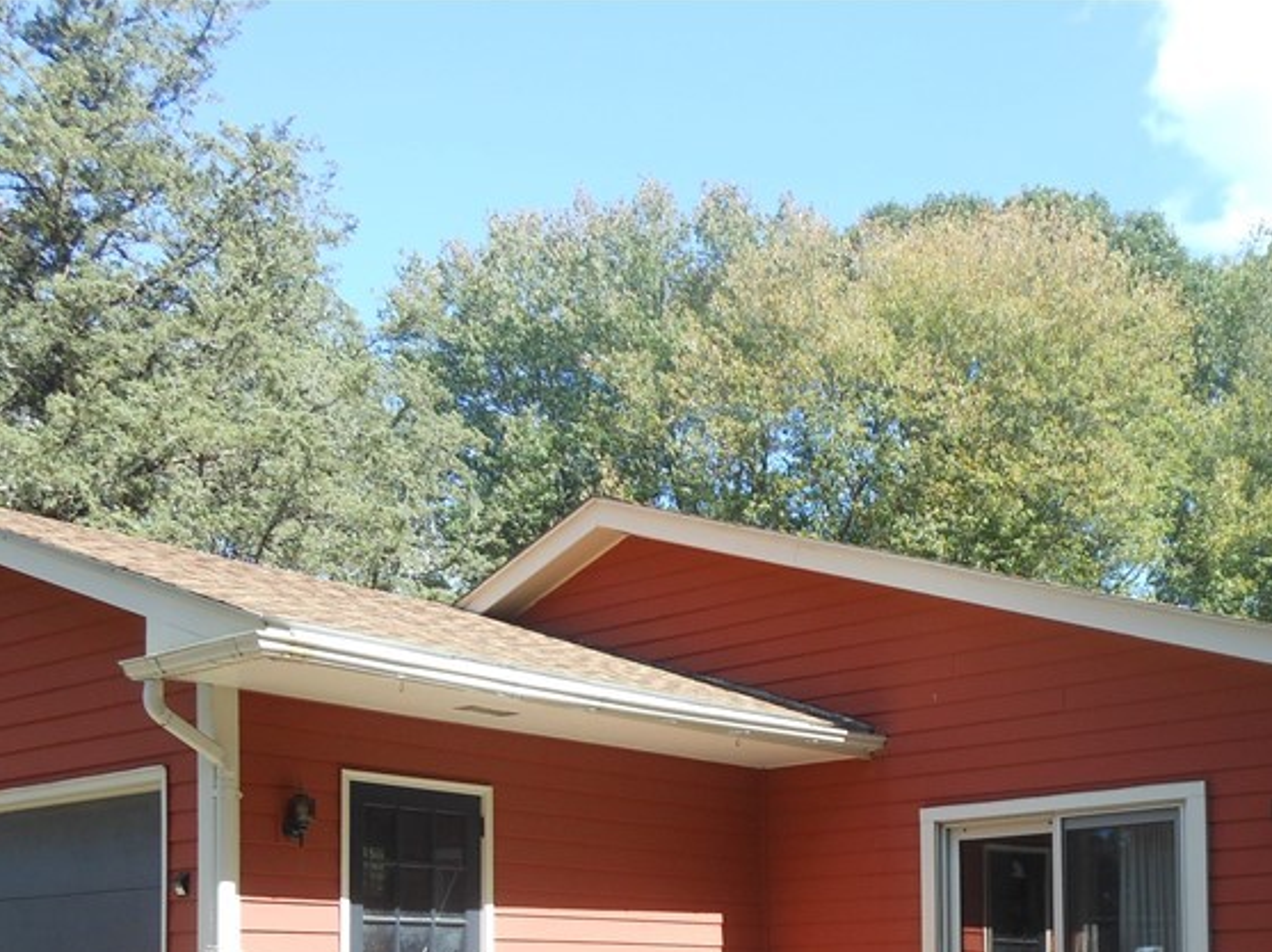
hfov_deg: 40.8
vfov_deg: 30.0
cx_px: 838
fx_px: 1689
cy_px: 872
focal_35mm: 46
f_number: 3.2
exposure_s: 1/320
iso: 80
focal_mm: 4.5
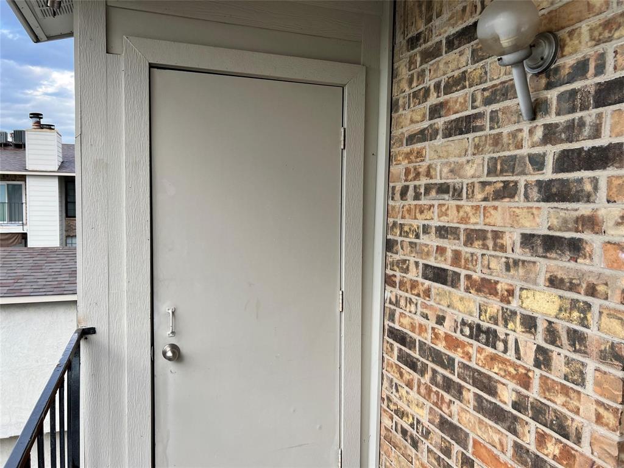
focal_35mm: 26
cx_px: 312
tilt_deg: -3.4
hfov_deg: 67.3
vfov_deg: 53.1
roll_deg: -0.8
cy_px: 234
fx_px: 469
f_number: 1.5
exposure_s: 1/443
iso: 50
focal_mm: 5.7
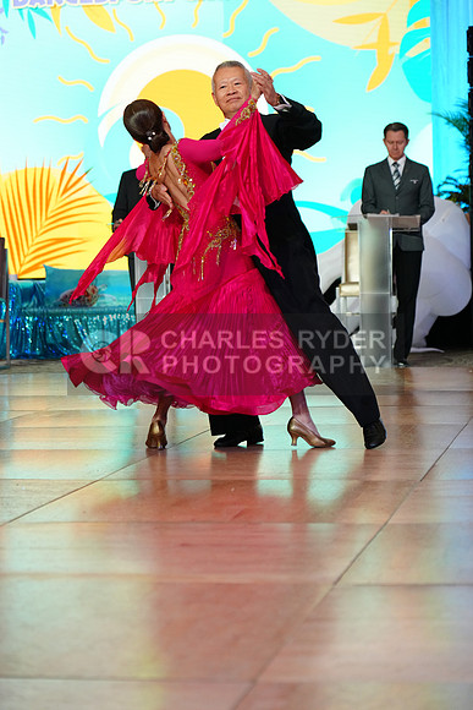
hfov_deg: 13.0
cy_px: 355
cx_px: 236
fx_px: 2068
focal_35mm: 105
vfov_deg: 19.5
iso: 2500
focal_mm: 105
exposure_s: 1/400
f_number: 4
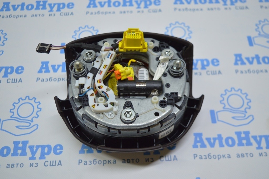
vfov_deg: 34.2
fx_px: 291
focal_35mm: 39
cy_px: 90
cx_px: 134
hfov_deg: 49.6
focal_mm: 26
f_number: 4
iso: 400
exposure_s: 1/100
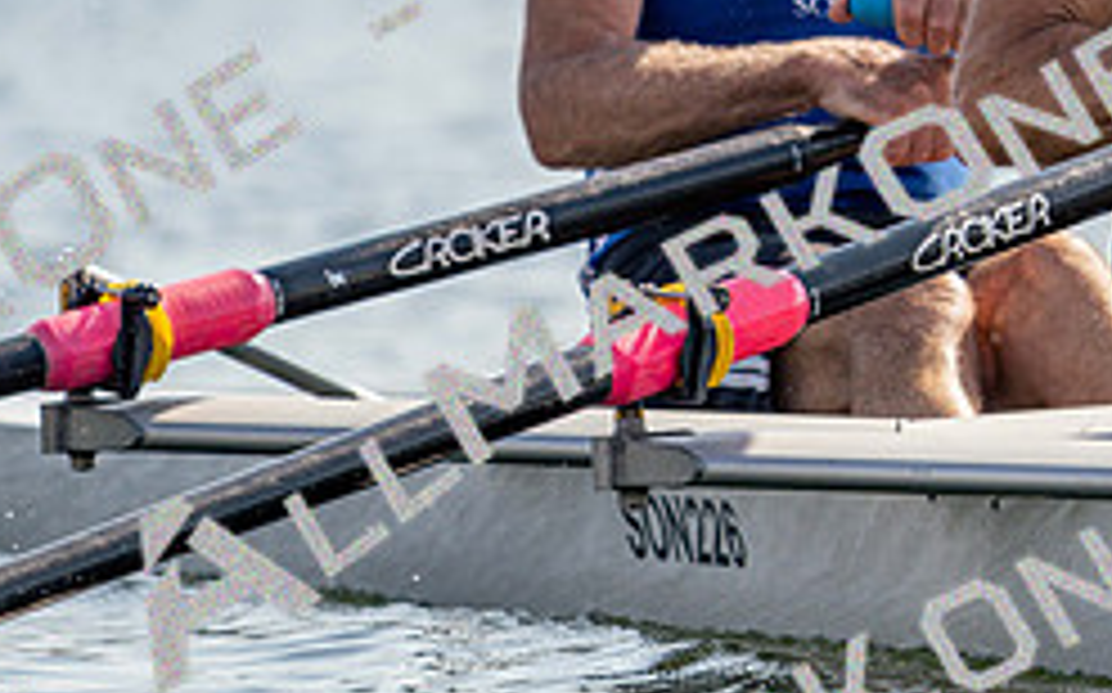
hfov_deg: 2.3
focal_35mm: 897
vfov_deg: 1.5
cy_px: -2
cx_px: 1053
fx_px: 27166
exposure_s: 1/1600
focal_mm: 374
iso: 320
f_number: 6.3
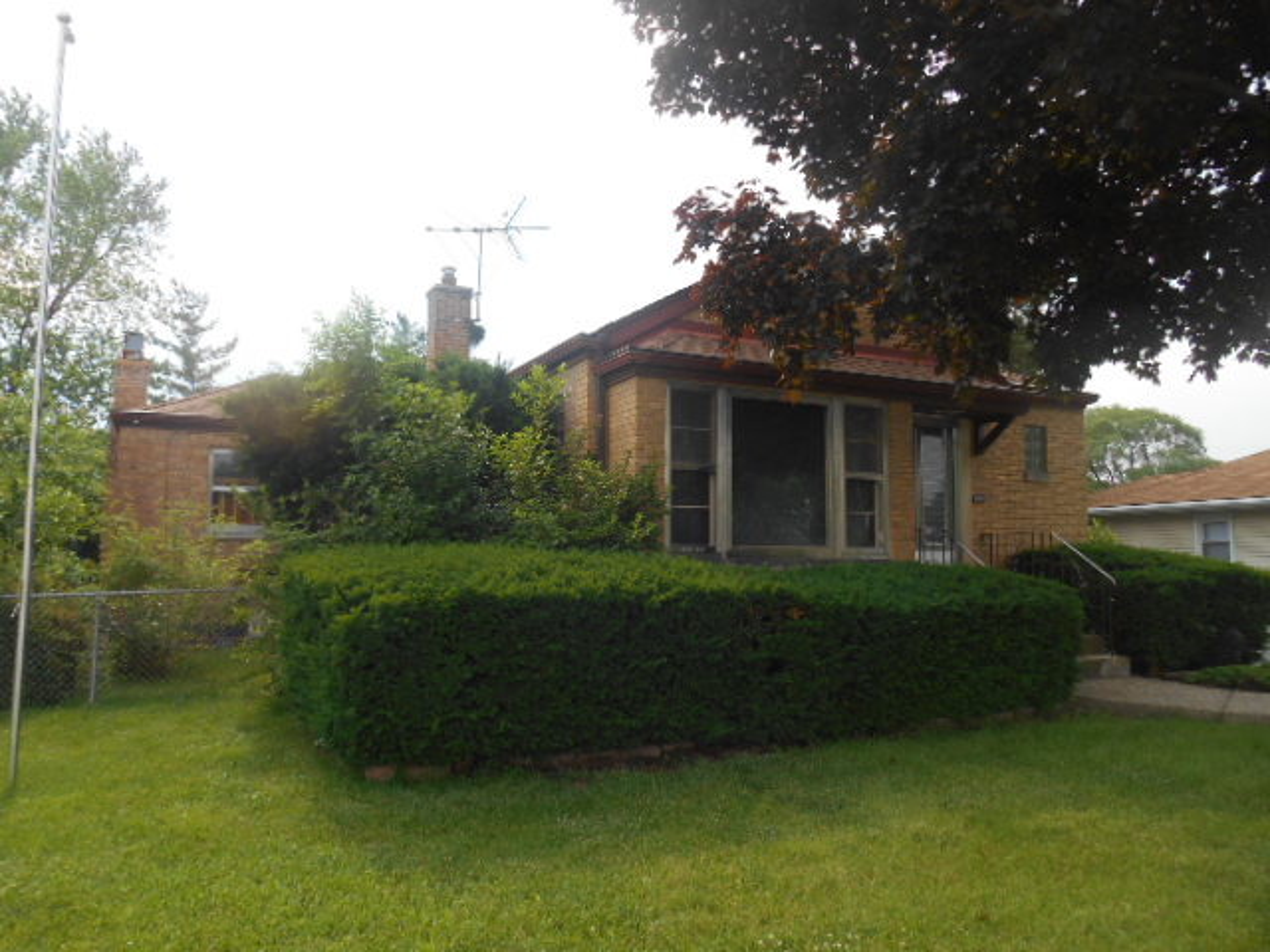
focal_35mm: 26
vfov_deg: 53.1
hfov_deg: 67.3
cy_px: 476
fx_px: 954
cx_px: 635
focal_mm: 4.7
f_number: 3.4
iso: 80
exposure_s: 1/320
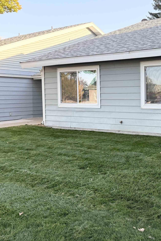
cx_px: 158
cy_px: 114
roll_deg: +1.1
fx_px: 262
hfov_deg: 31.8
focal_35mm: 39
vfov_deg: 49.5
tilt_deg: -2.5
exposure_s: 1/507
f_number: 1.78
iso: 100
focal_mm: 6.76
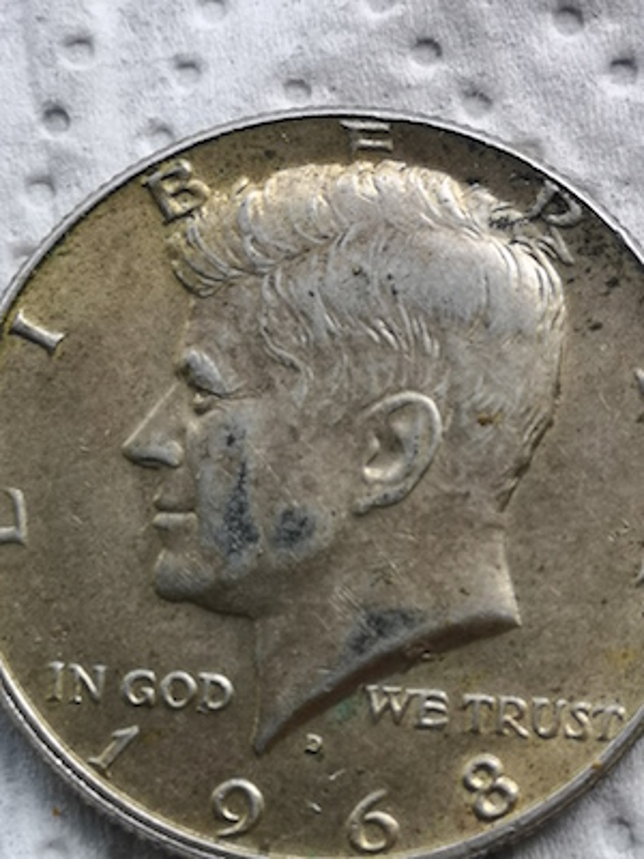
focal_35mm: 98
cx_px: 322
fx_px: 2431
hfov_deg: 15.1
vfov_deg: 20.0
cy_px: 430
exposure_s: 1/326
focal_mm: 5.58
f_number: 1.8
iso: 50
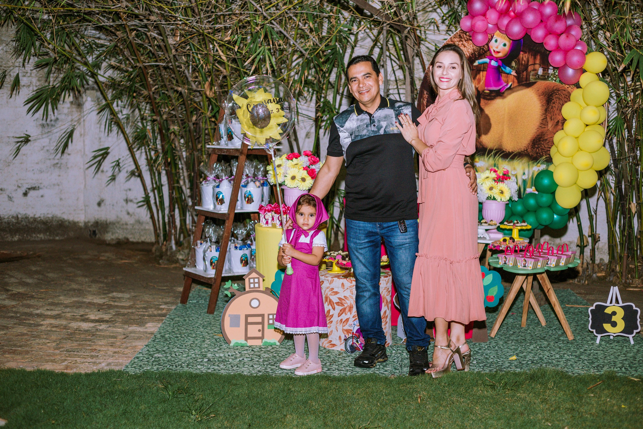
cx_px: 322
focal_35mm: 50
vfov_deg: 27.0
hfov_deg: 39.6
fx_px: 893
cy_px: 214
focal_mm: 50
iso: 800
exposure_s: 1/200
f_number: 2.5
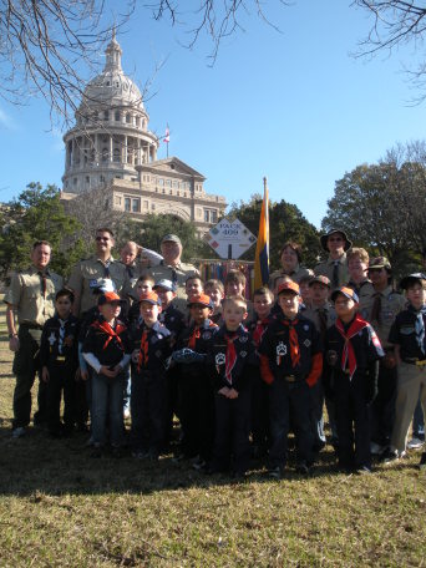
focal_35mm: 36
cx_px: 213
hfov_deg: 39.7
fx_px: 591
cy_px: 284
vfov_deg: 51.4
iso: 64
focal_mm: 6.3
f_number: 3.5
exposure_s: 1/381
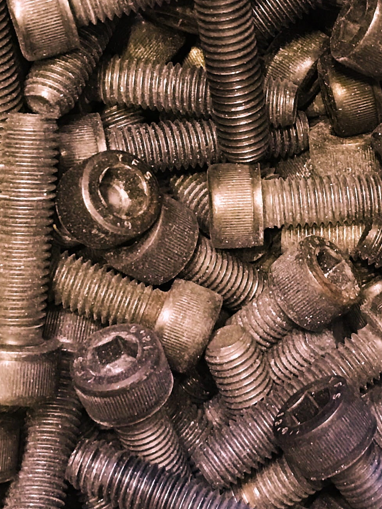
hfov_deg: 16.9
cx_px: 358
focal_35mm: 86
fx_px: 1265
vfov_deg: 22.7
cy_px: 190
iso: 100
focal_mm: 3.99
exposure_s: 1/9
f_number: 1.8
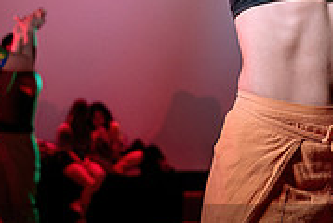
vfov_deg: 9.3
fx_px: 1353
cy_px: -34
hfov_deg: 13.9
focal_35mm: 146
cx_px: 315
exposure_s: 1/60
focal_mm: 40
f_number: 3.2
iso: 1000
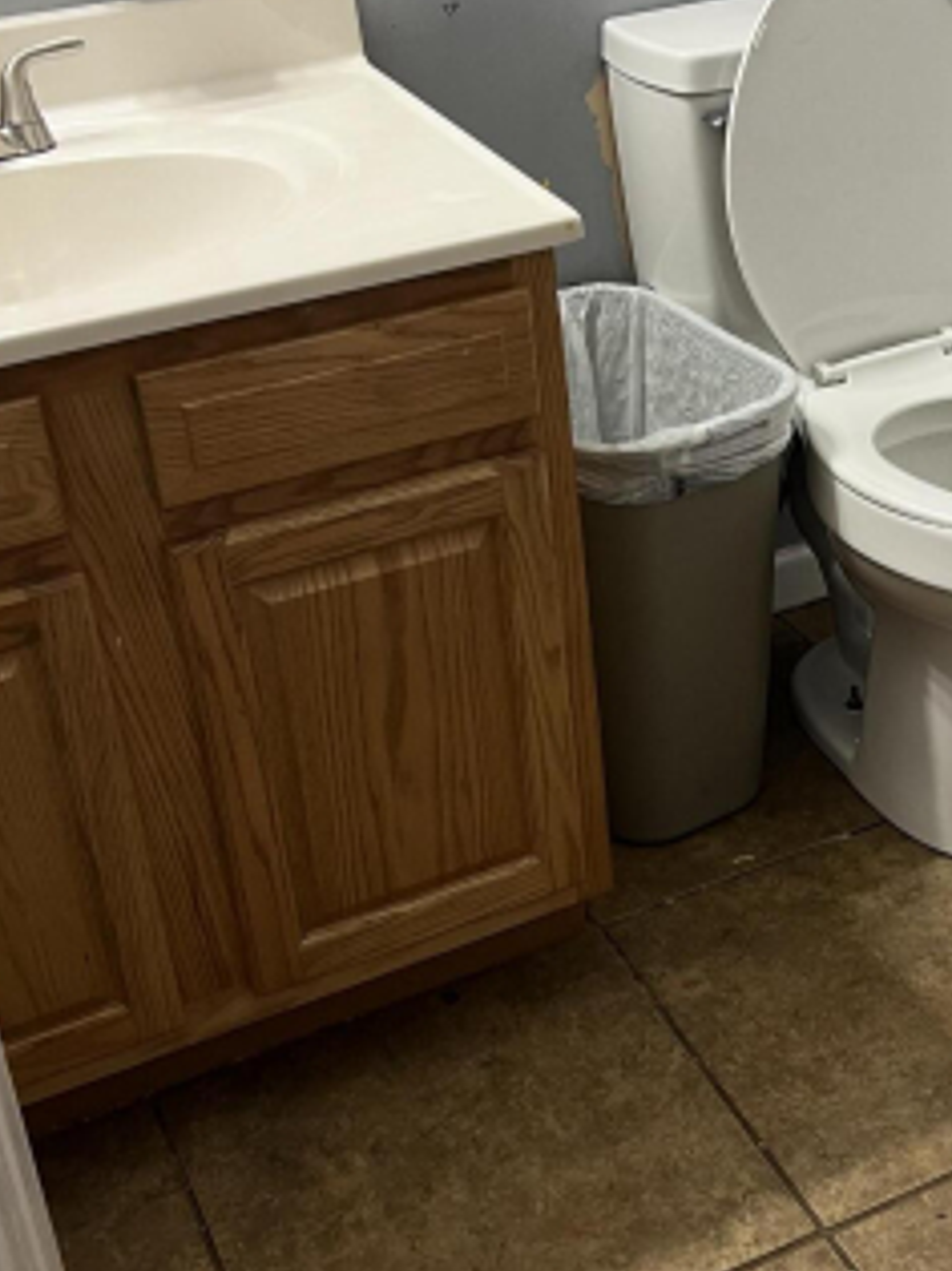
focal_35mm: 55
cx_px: 754
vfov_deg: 34.8
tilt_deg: -28.0
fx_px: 2018
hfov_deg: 26.1
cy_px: 510
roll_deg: +3.0
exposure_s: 1/60
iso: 125
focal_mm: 5.7
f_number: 1.5
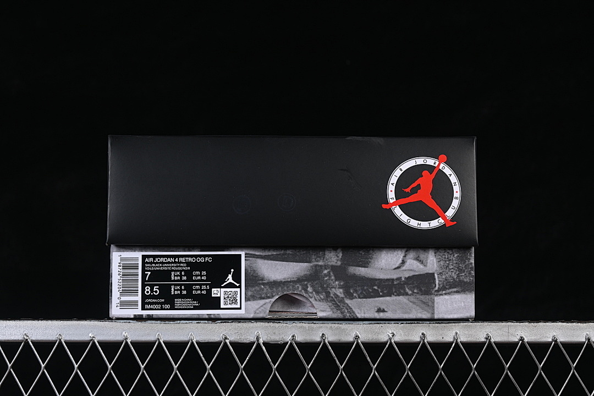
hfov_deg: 27.0
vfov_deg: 18.2
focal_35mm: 75
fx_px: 1237
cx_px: 297
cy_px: 198
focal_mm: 50
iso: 160
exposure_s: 1/80
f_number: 8
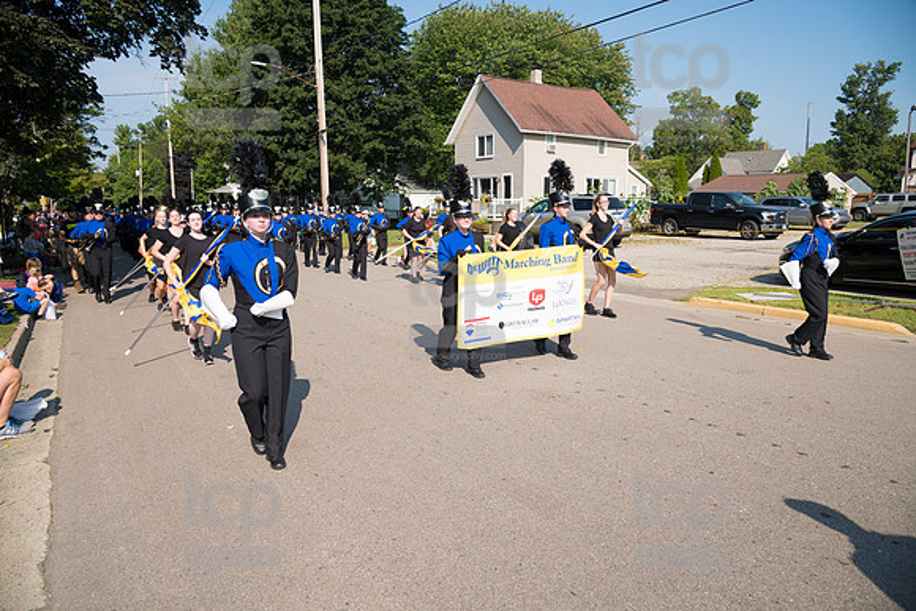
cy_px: 306
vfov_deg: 53.2
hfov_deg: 73.7
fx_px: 611
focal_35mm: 24
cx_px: 458
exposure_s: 1/800
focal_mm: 24
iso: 320
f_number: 6.3
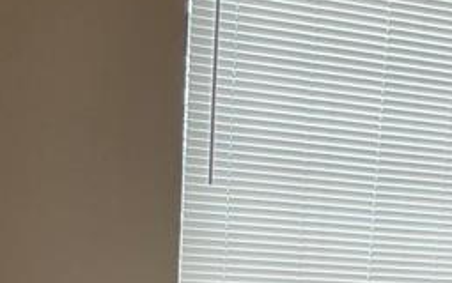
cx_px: 381
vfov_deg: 9.8
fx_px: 1468
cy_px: 656
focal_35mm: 119
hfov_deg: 17.3
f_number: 1.8
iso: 40
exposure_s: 1/120
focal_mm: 3
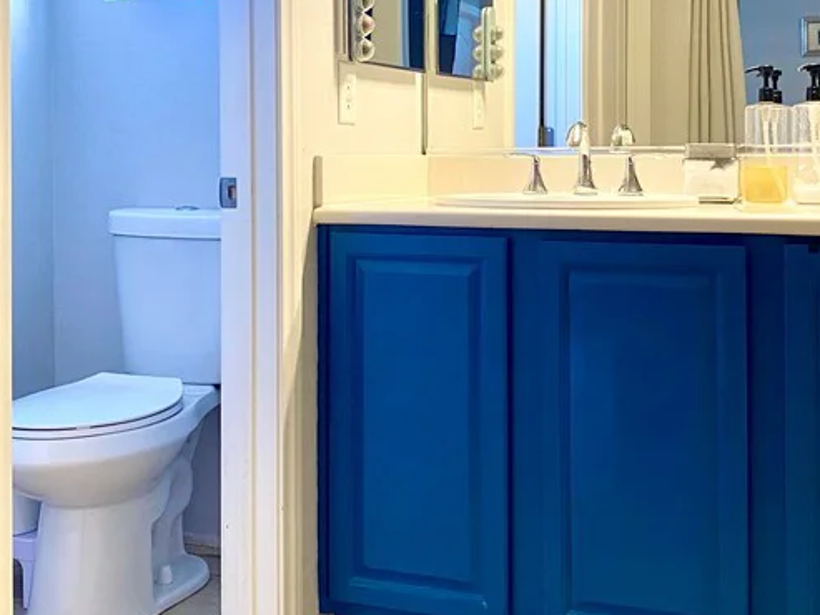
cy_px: 171
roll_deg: +0.7
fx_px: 1279
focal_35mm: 54
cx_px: 383
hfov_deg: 35.5
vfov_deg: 26.8
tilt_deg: -2.4
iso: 80
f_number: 1.8
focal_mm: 4.25
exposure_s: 1/60
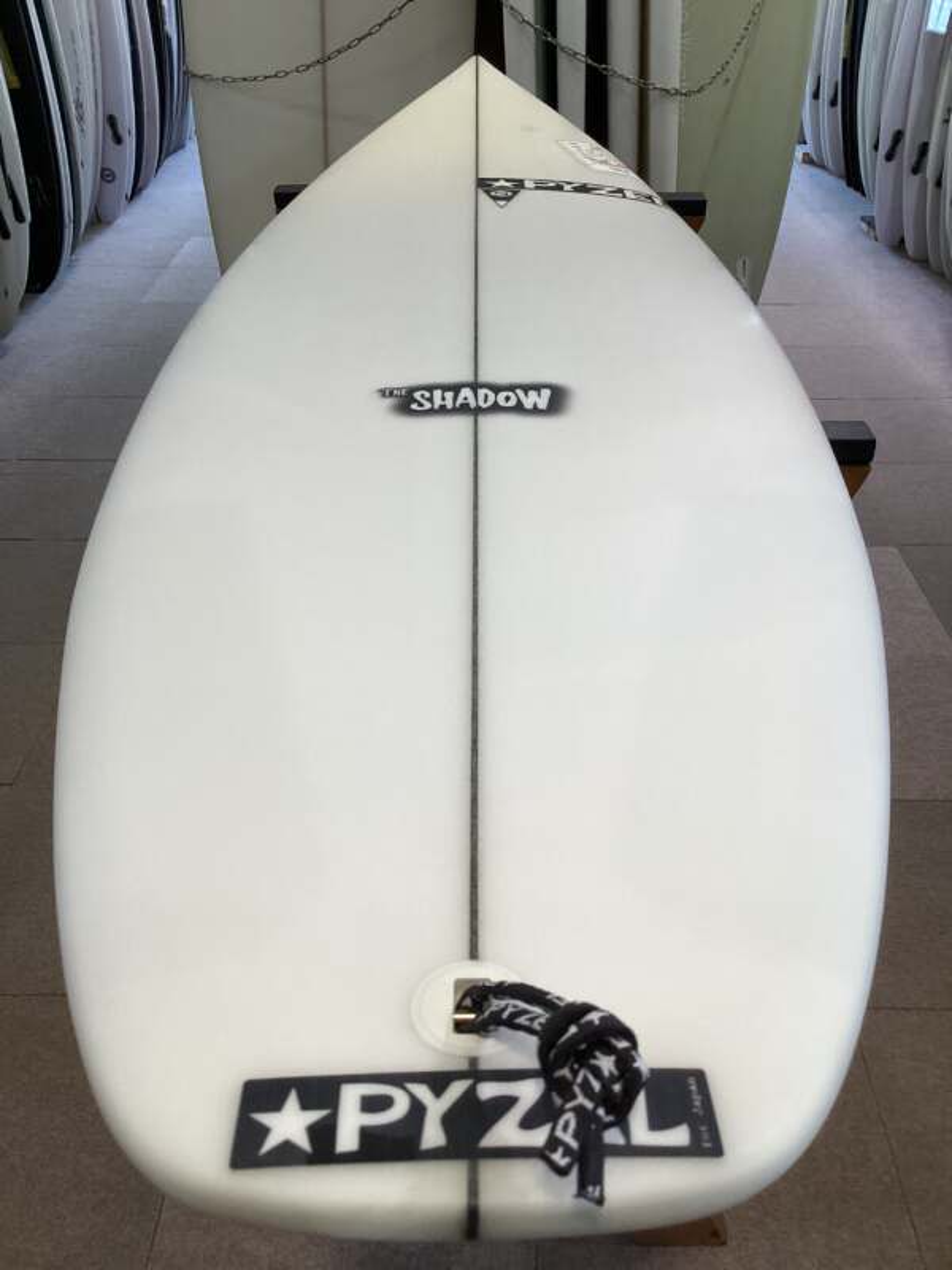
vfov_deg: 58.4
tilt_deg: -33.7
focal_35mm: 31
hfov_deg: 45.4
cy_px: 635
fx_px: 1137
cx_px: 476
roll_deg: +0.8
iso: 50
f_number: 2.4
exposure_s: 1/100
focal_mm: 3.3
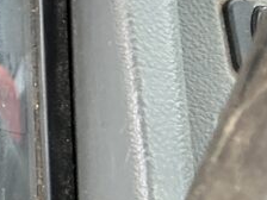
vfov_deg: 11.5
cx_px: -342
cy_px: 43
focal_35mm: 128
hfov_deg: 12.6
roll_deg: -5.4
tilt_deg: -43.5
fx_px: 987
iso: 50
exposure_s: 1/122
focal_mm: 3
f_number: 1.8
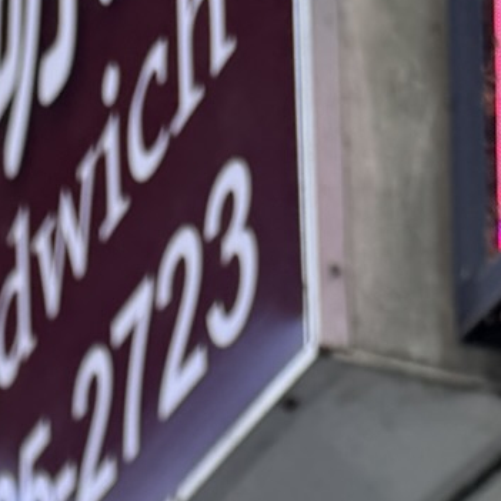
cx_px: 167
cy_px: 1292
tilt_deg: +7.1
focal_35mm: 121
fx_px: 1981
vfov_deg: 11.3
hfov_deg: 14.4
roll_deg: -1.5
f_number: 1.78
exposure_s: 1/423
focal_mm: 6.76
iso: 80
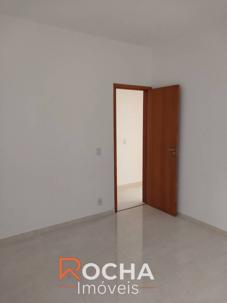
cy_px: 152
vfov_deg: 60.0
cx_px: 114
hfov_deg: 46.8
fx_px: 262
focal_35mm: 30
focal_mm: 4.6
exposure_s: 1/120
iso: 200
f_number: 1.8
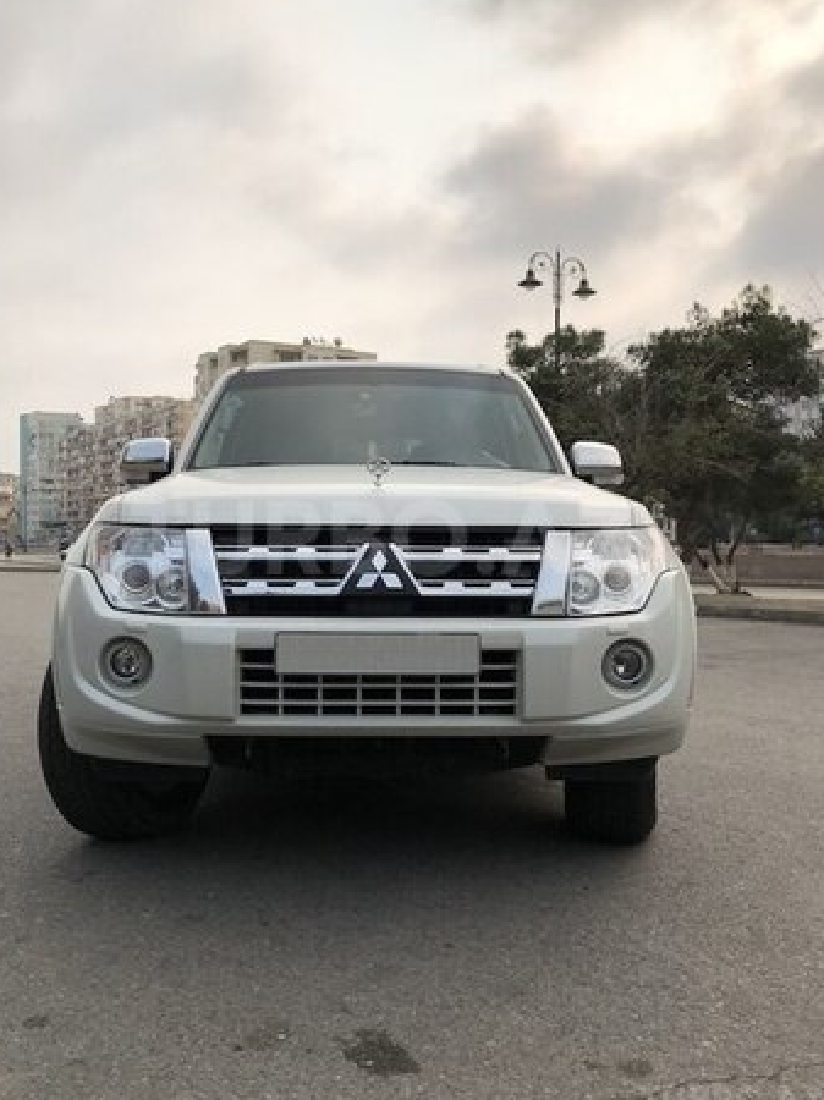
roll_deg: -0.8
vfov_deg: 56.8
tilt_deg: +1.2
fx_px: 1017
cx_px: 381
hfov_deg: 44.1
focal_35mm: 32
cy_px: 538
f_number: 1.8
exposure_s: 1/3003
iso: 20
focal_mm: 3.99
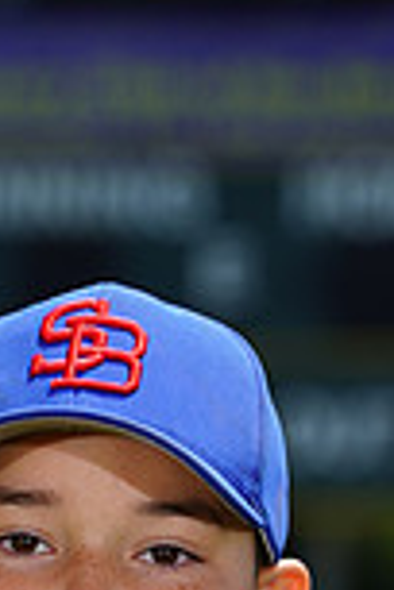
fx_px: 14068
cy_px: 1091
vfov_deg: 2.4
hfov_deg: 1.6
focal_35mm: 857
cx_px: 91
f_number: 8
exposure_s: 1/250
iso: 100
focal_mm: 226
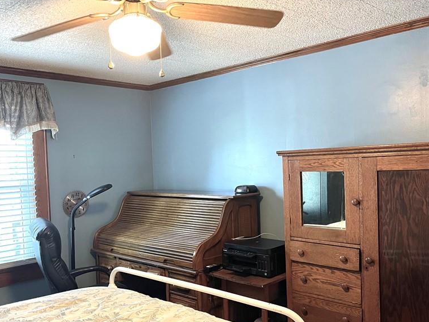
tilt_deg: -3.3
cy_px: 191
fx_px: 434
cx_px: 195
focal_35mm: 35
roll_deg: +1.9
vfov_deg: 40.6
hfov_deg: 52.5
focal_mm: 5.1
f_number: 1.6
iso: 400
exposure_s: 1/60
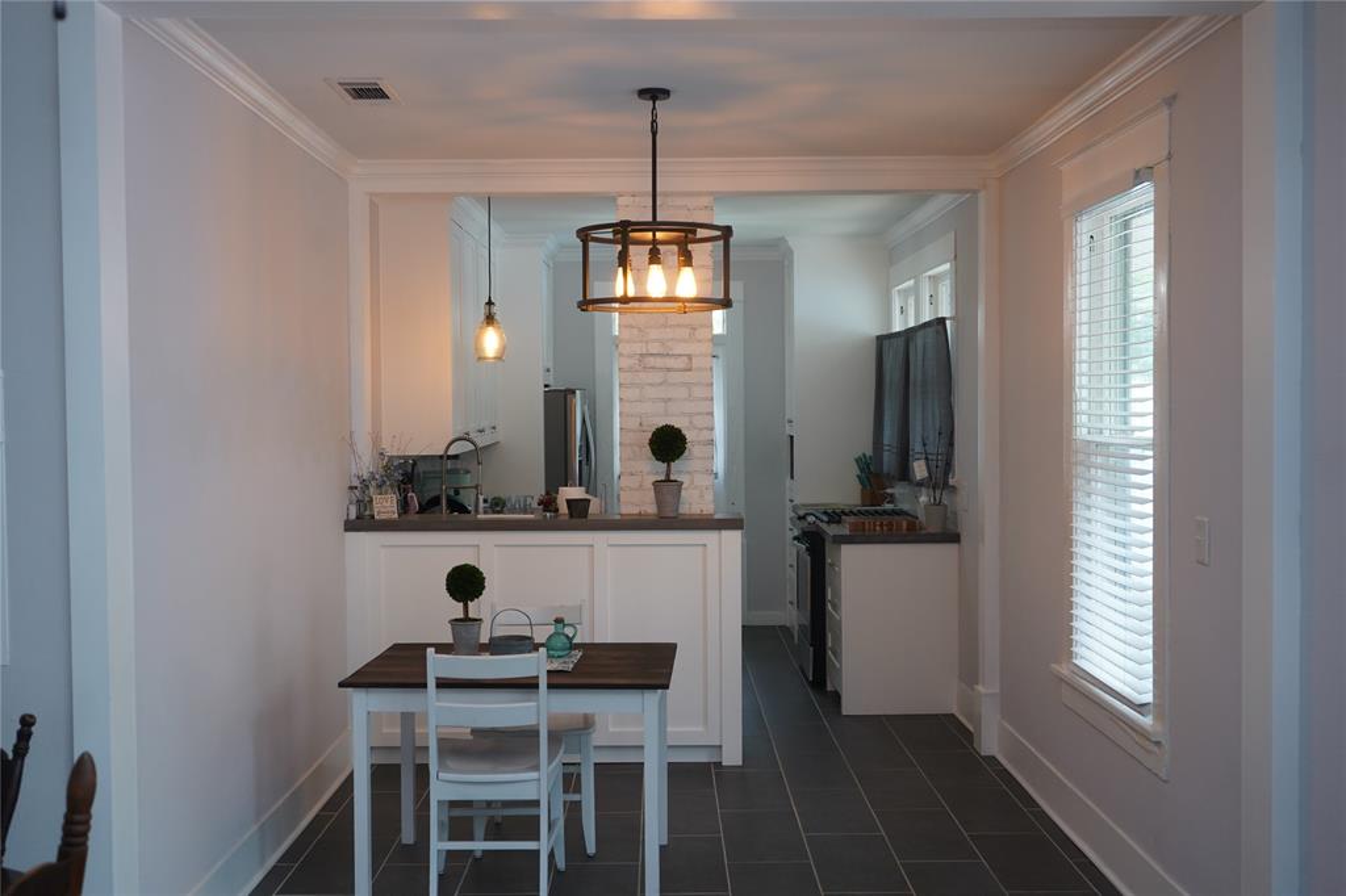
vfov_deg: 36.8
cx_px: 673
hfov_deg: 53.1
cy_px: 448
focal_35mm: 36
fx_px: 1345
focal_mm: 36
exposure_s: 1/100
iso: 1250
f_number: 4
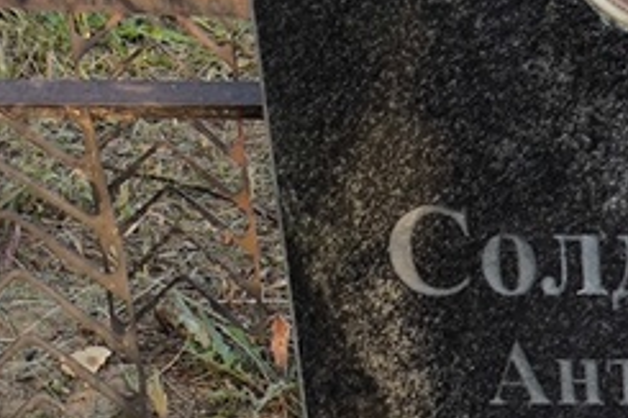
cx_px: 904
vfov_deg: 8.0
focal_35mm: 170
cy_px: 503
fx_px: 2963
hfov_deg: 11.6
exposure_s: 1/143
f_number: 1.7
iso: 50
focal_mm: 4.71
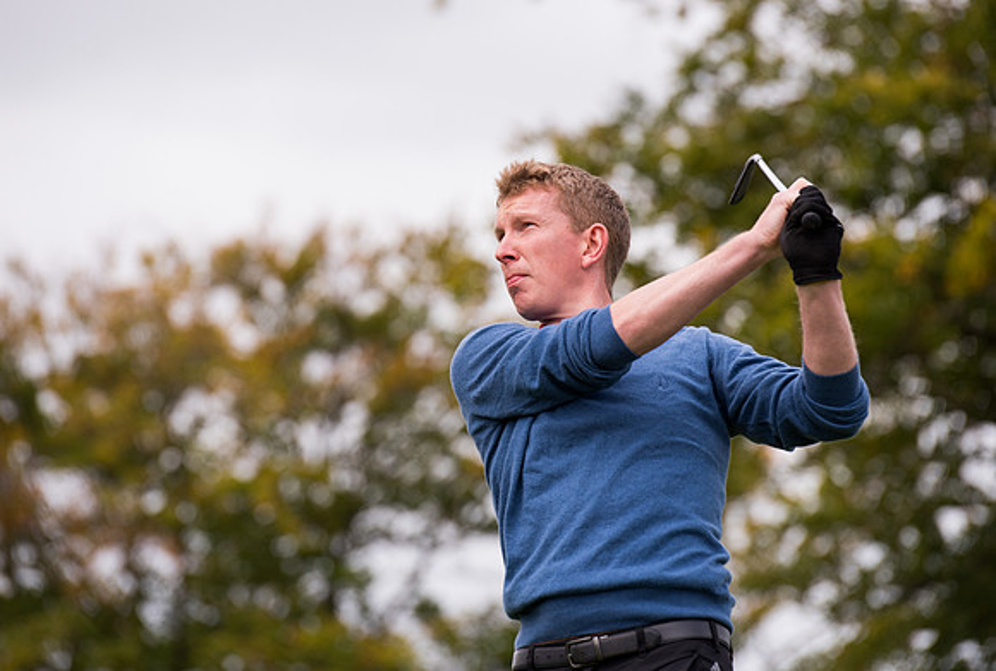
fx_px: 6523
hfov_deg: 8.7
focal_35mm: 235
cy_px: 279
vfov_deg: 5.9
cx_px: 503
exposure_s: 1/1000
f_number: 4.5
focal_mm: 200
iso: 400
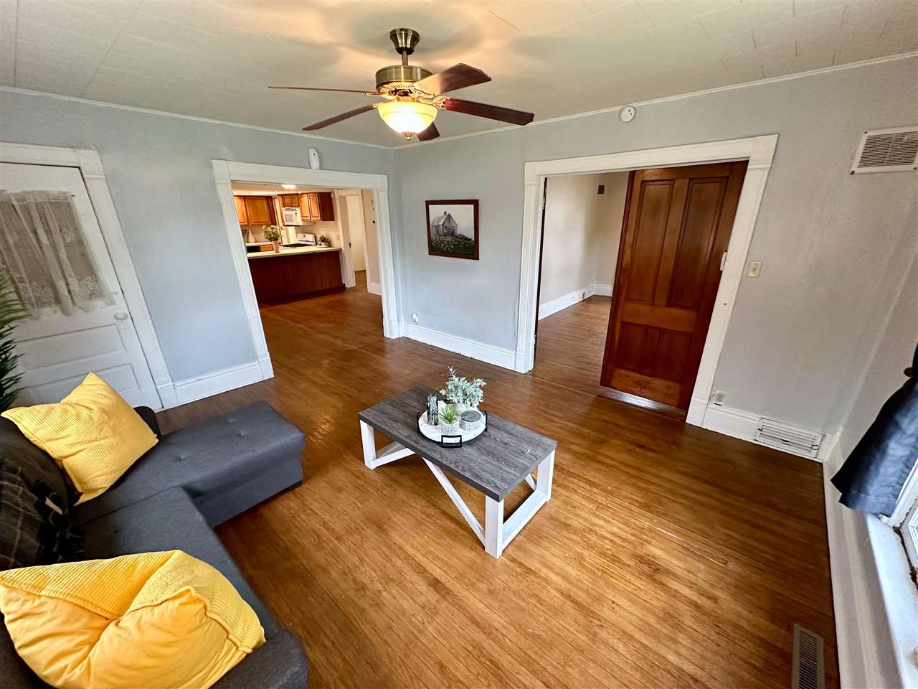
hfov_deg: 102.1
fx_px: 371
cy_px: 344
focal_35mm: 14
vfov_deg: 85.7
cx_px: 459
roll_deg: +0.0
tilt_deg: -19.8
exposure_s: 1/60
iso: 400
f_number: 2.2
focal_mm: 2.22
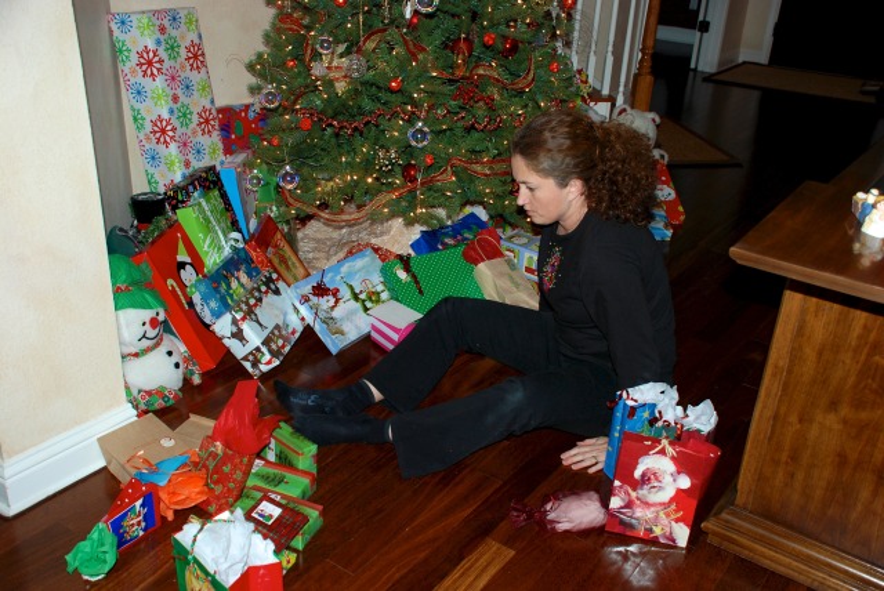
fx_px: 885
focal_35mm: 36
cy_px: 296
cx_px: 442
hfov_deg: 53.1
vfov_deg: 36.9
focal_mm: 24
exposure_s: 1/60
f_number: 4
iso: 200
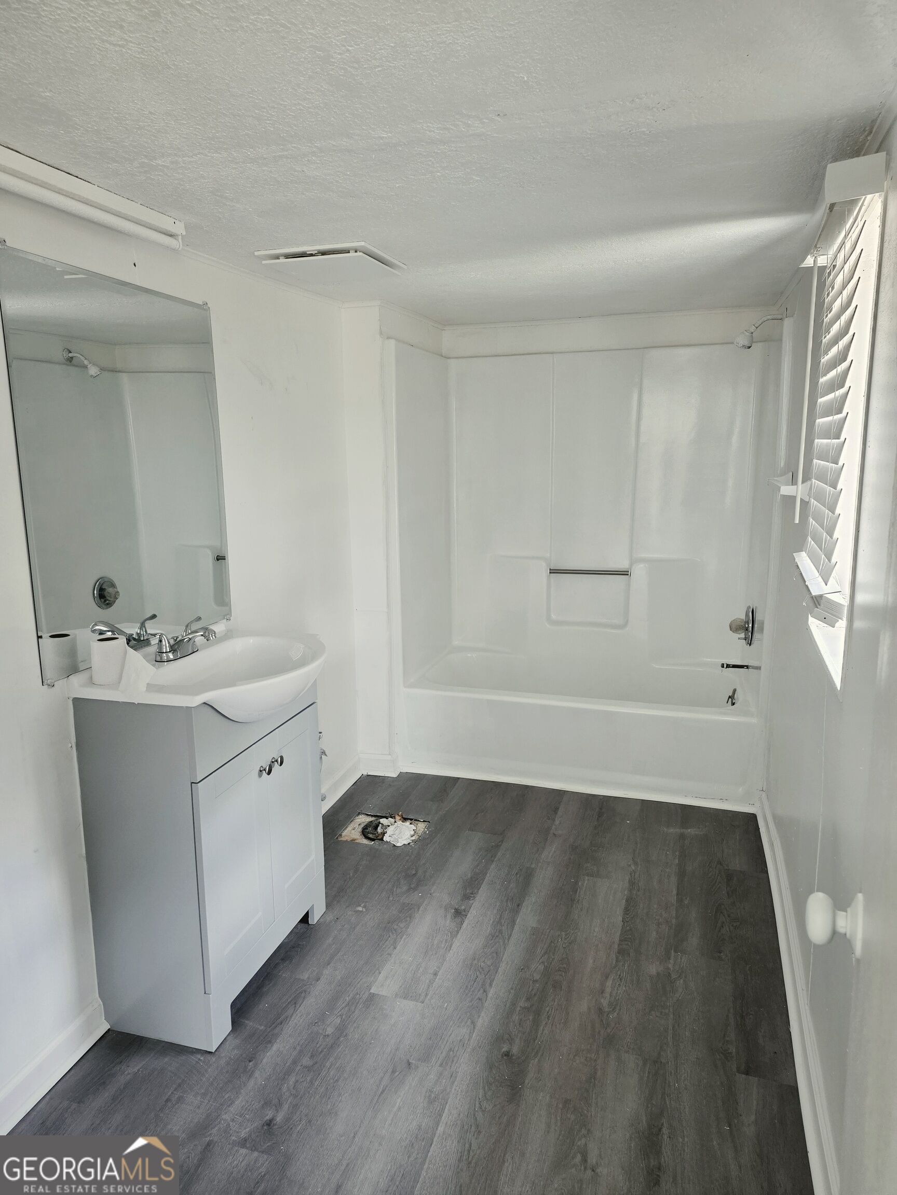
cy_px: 598
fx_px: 795
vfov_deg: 73.9
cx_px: 448
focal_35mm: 23
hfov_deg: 58.9
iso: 160
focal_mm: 6.25
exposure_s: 1/120
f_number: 1.7
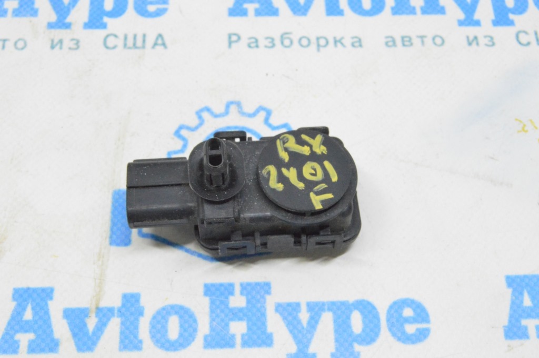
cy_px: 179
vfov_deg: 23.7
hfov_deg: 35.1
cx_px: 270
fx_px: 853
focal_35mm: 57
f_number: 20
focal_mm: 38
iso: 6400
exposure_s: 1/20
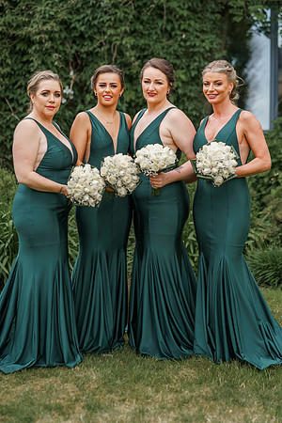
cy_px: 212
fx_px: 999
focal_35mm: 85
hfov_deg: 16.1
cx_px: 141
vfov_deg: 23.9
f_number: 2.8
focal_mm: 85
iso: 100
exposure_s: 1/640
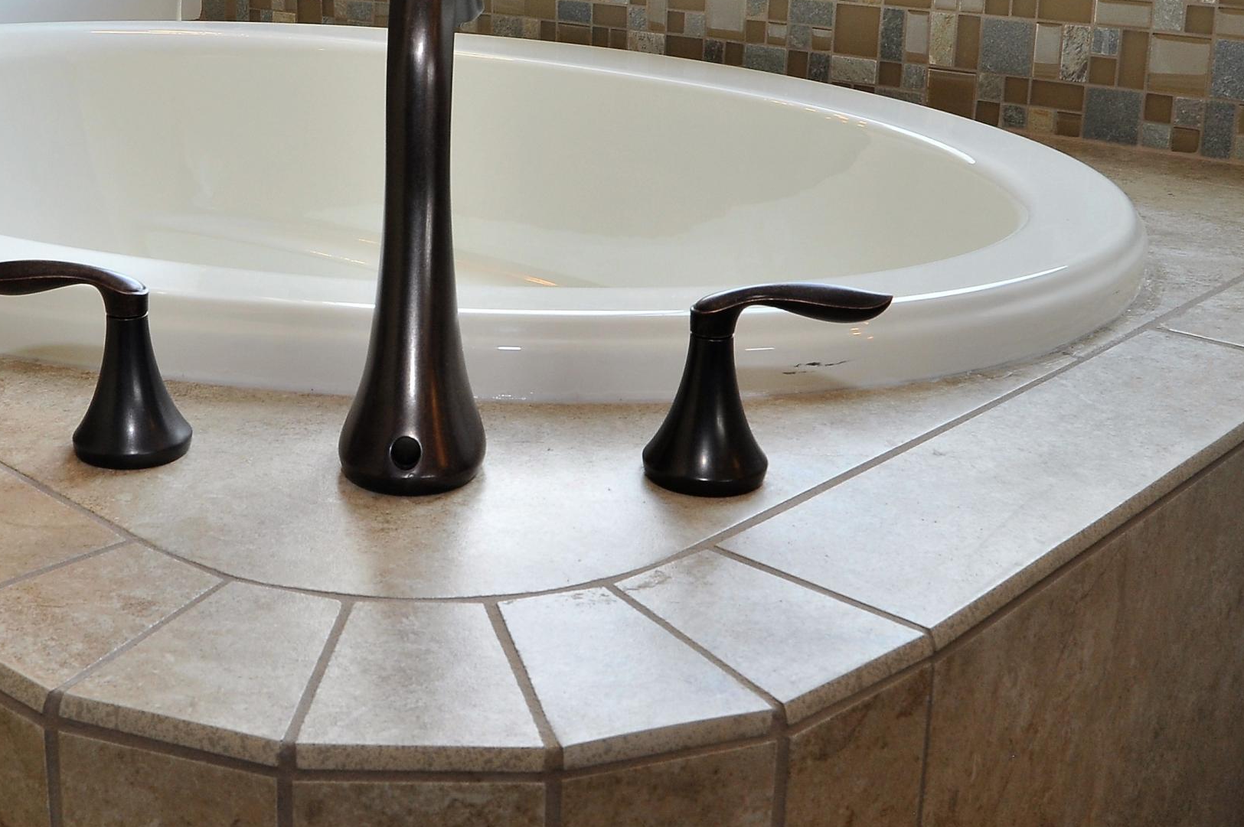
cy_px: 203
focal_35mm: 48
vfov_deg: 27.6
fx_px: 1657
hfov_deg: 40.4
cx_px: 368
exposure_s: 1/50
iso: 1000
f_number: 14
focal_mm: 26
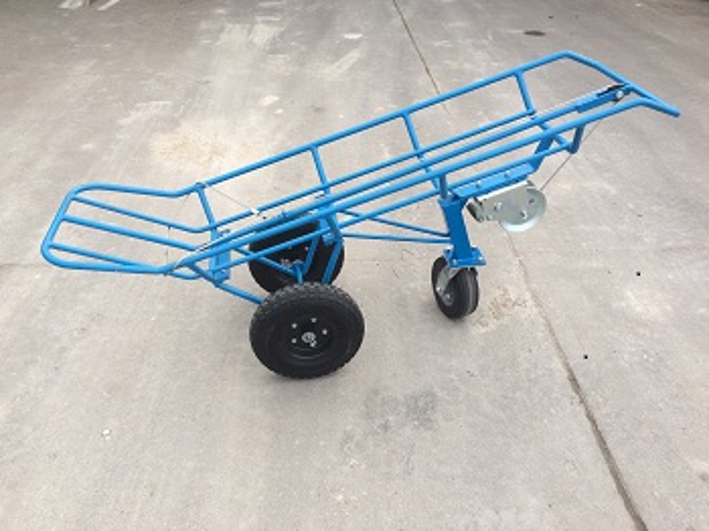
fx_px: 594
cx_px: 354
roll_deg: +2.3
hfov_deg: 61.7
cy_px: 266
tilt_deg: -34.4
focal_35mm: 29
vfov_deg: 48.2
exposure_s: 1/641
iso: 32
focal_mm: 4.15
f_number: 2.2
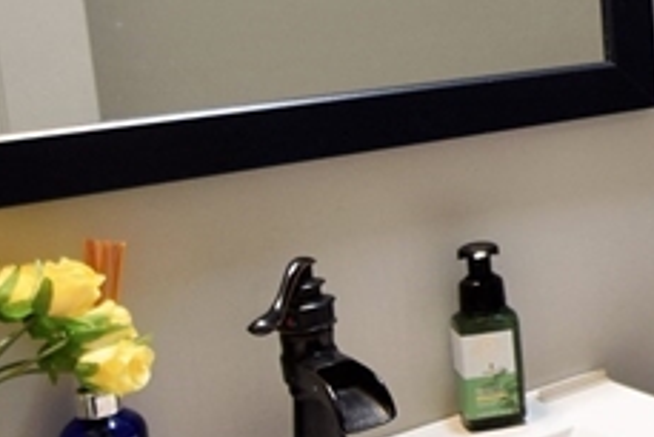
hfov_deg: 23.3
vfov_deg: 20.1
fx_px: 1218
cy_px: 76
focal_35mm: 67
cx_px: 1014
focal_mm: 10
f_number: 4
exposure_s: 1/60
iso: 400
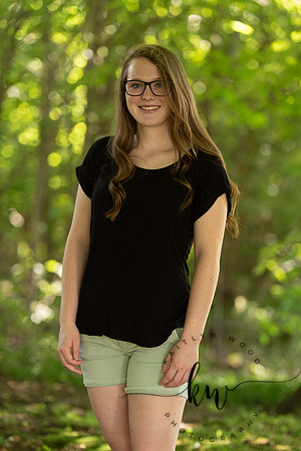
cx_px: 150
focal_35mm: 122
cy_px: 226
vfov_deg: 16.8
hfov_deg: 11.2
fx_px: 1530
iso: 400
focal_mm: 122
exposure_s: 1/200
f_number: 2.8
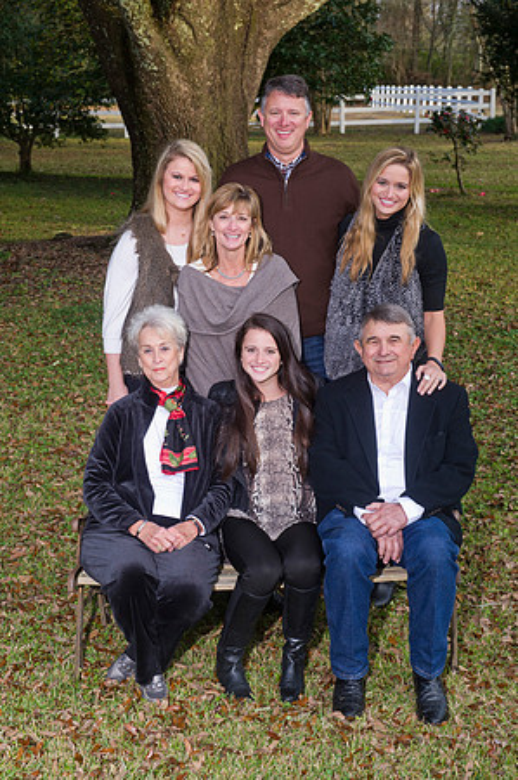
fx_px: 1298
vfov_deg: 33.4
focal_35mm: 60
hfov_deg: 22.6
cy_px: 390
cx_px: 259
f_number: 8
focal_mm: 60
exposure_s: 1/200
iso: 800
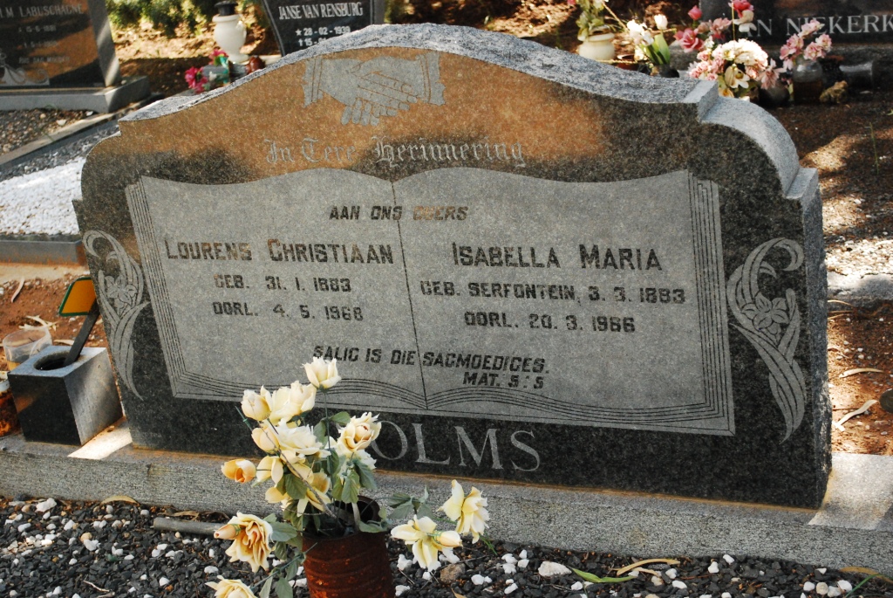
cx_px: 446
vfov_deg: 25.1
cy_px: 299
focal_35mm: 54
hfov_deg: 36.8
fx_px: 1341
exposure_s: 1/1000
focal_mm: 36
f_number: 5.3
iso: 1600
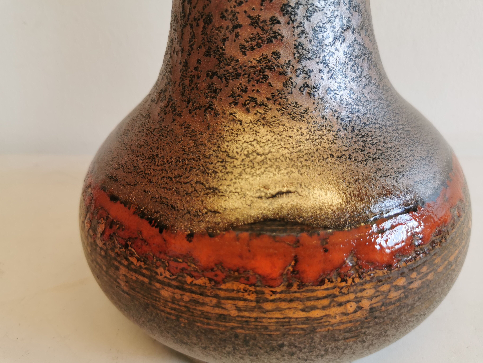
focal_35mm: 27
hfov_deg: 65.3
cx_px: 242
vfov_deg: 51.4
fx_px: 377
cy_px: 182
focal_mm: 5.56
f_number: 1.6
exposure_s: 1/109
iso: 50
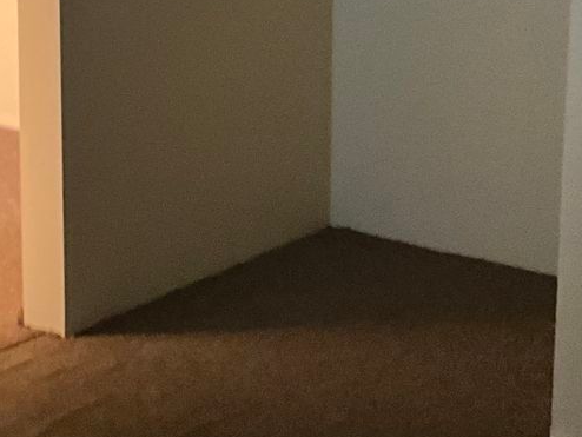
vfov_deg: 16.6
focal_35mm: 88
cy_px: 43
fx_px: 1480
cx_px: 165
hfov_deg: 22.1
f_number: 1.8
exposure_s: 1/29
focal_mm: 3
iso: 640
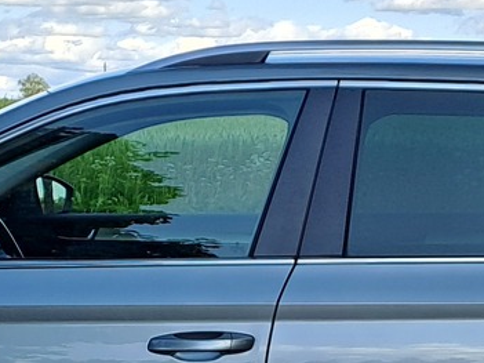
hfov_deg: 17.3
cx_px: 294
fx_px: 1593
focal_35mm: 114
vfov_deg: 12.6
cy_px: 449
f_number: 1.8
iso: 32
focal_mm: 4.65
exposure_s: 1/802
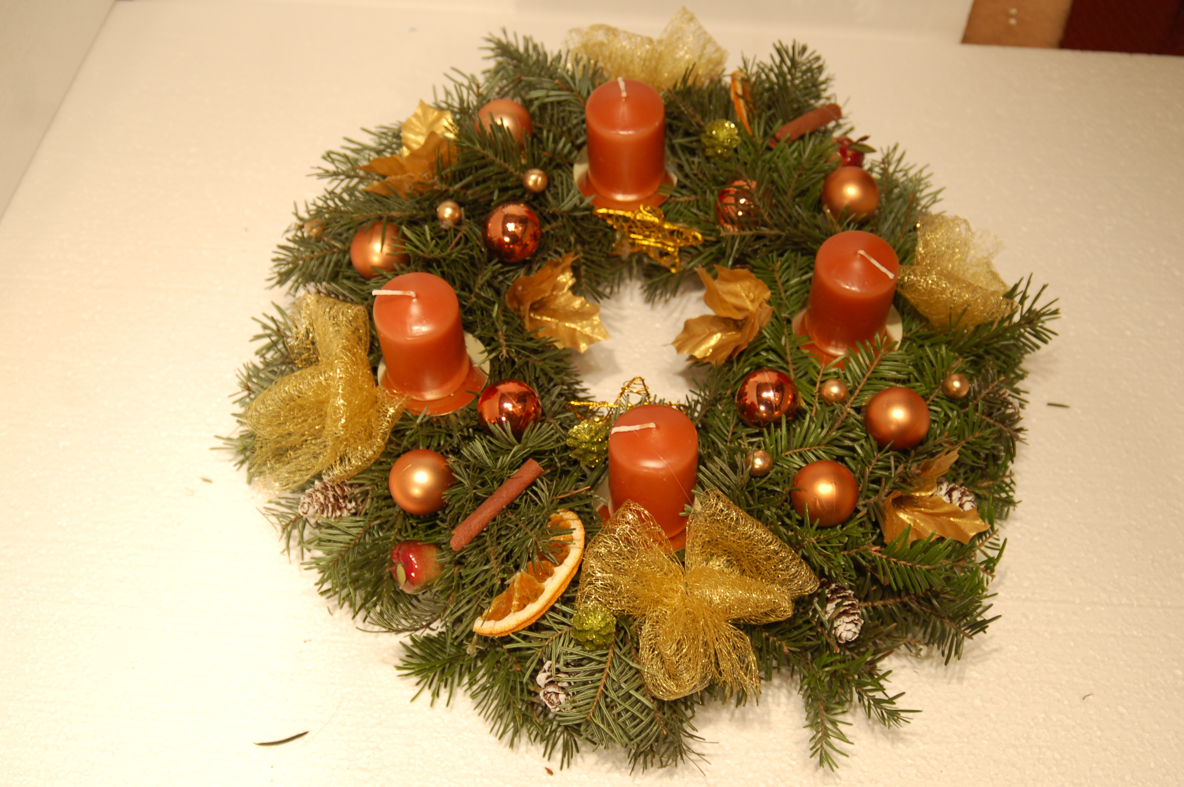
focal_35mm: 52
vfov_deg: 25.7
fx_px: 1725
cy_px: 394
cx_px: 592
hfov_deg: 37.9
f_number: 3.8
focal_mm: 35
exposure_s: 1/45
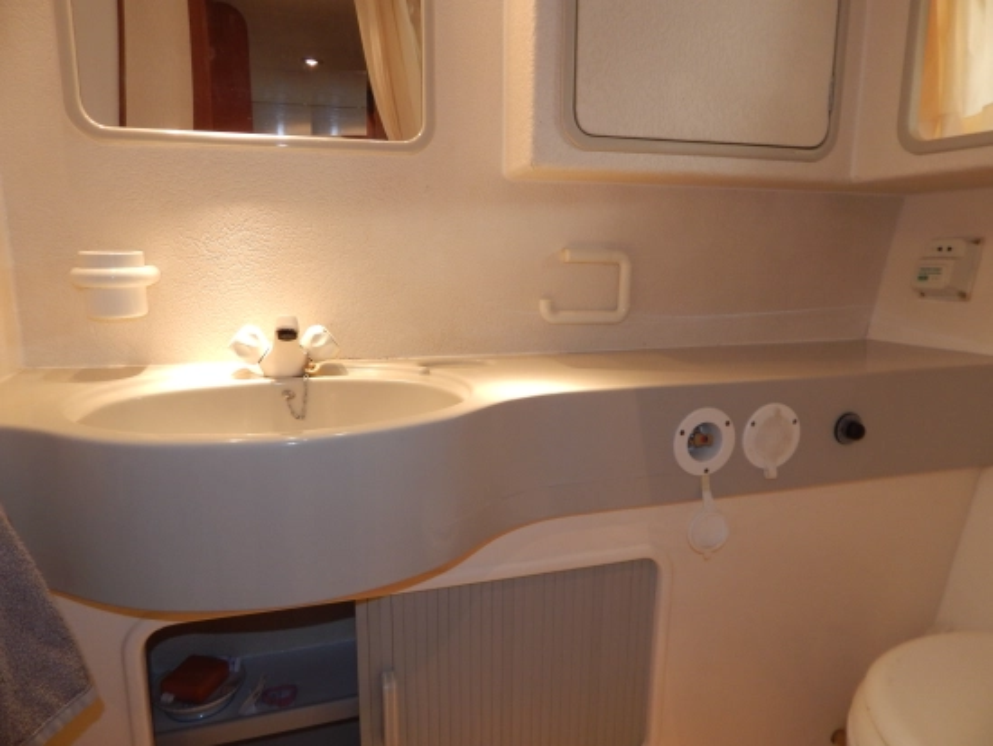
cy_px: 373
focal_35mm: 23
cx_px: 496
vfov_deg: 58.9
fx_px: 660
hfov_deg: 73.9
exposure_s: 1/30
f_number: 3
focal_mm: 4
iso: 180
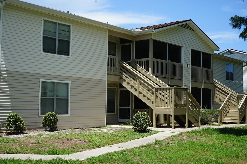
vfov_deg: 28.6
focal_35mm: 47
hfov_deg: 41.9
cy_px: 82
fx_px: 322
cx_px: 124
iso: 100
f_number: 11
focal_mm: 47
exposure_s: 1/125
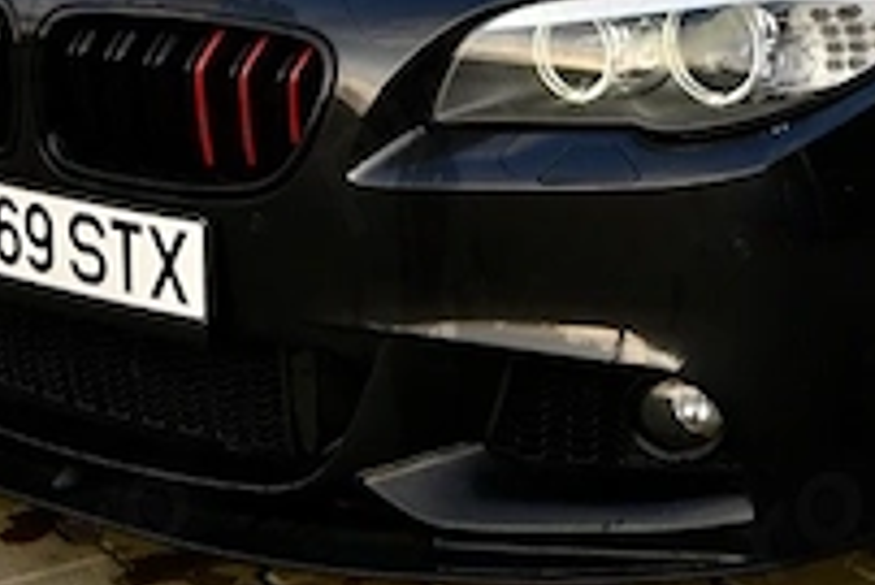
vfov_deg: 14.1
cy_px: -89
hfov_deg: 21.1
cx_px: 758
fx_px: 2311
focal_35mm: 95
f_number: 4
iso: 200
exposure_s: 1/250
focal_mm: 32
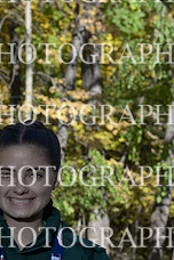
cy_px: 268
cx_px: -28
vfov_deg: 15.8
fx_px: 921
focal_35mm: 127
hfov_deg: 10.6
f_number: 6.3
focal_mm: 50
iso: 125
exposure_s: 1/250
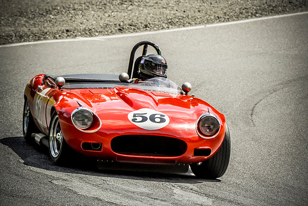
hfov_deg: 3.9
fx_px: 4493
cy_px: 103
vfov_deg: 2.6
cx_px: 154
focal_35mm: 525
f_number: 10
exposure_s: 1/1600
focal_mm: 350
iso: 1250
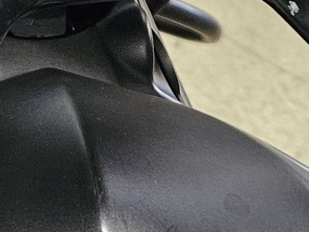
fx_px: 1240
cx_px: -16
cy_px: -330
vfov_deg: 9.5
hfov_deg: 13.9
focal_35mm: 139
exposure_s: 1/60
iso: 500
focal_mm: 5.4
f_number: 1.8
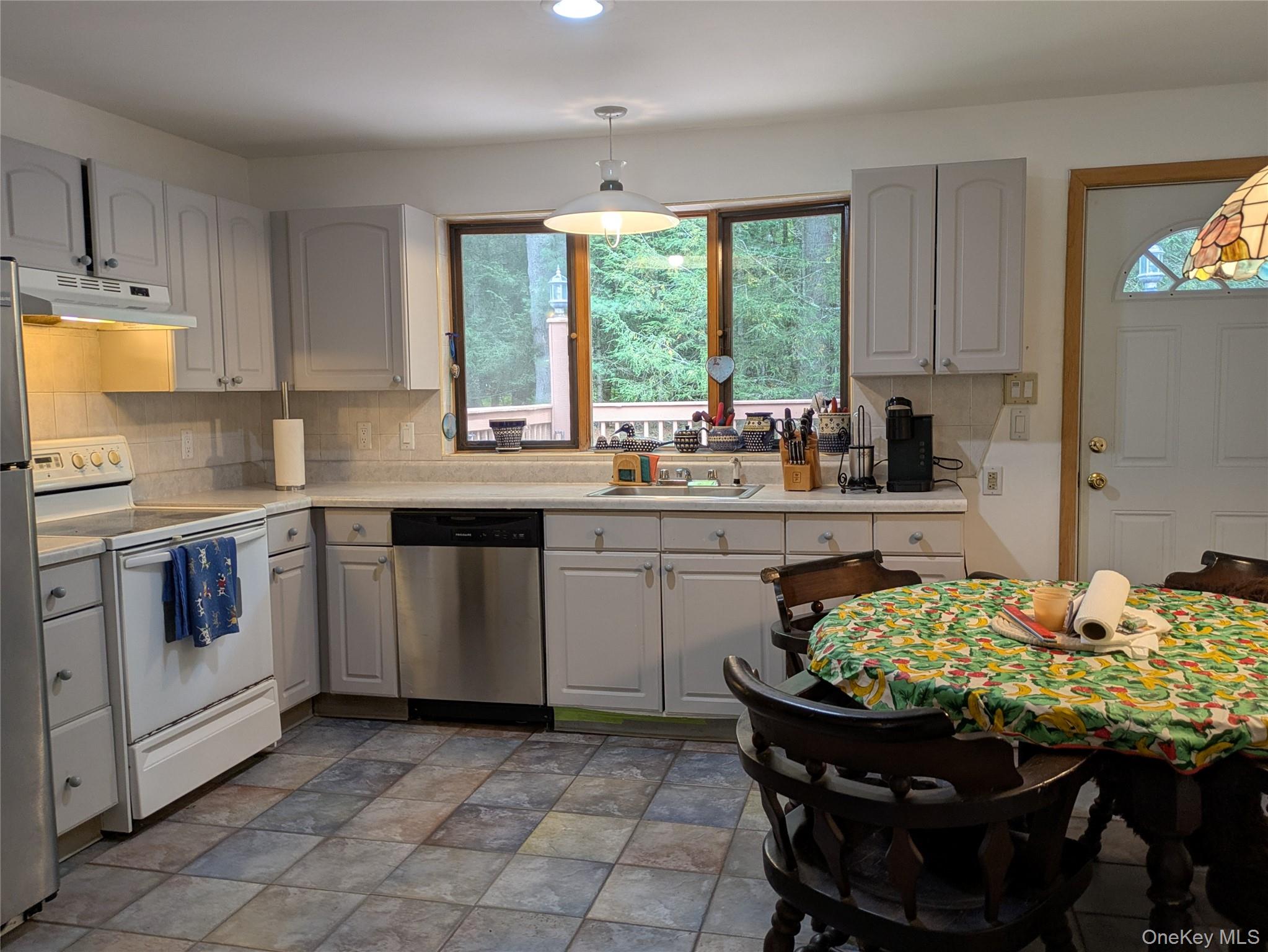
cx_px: 634
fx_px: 916
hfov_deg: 69.4
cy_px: 476
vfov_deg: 54.9
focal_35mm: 25
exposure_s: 1/40
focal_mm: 5.43
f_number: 1.89
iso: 46
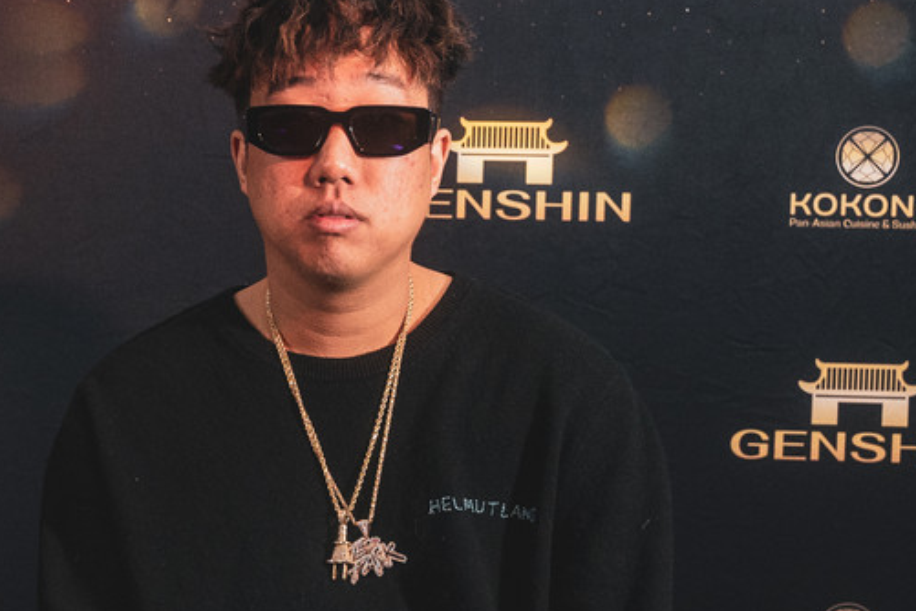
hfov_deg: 19.5
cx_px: -203
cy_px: 272
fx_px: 2493
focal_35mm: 98
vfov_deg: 14.0
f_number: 4
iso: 1250
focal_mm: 33.1
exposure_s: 1/125
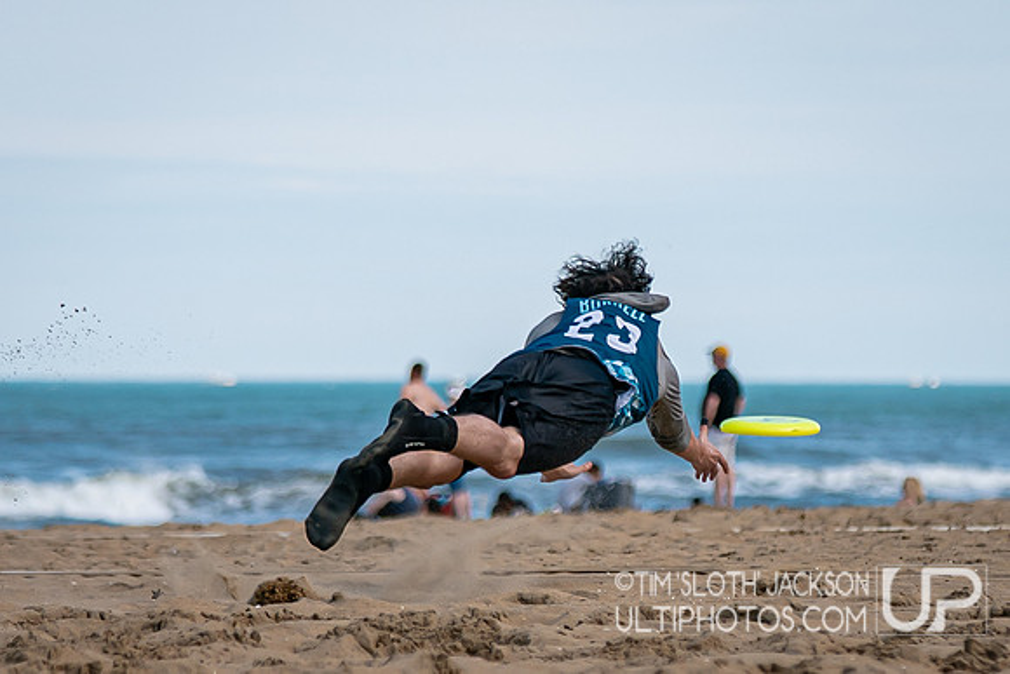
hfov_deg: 7.0
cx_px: 528
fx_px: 8296
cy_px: 433
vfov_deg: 4.7
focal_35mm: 296
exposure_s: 1/3200
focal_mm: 98
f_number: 2.8
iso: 160
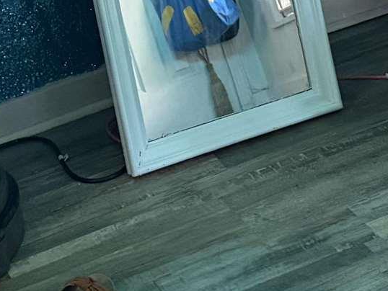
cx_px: 186
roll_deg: +7.3
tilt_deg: -14.8
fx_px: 1536
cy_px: -277
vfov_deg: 10.1
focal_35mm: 137
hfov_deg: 14.4
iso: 500
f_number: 1.78
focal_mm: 6.76
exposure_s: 1/60
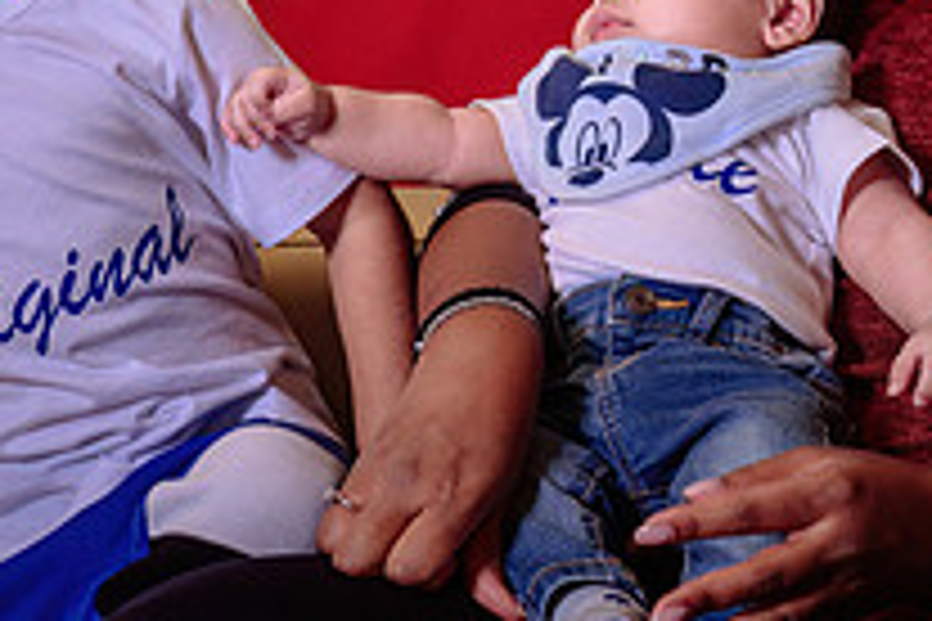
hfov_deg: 12.8
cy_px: 304
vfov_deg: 8.6
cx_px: 396
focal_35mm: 160
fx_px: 4142
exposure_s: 1/60
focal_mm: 57
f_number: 4
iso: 500
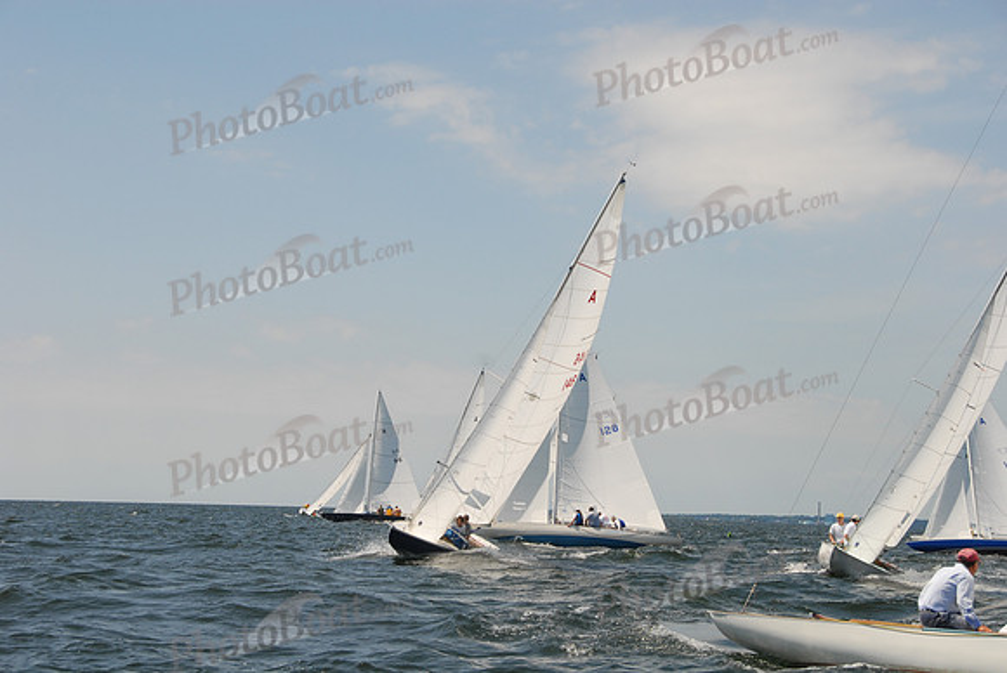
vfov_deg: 18.2
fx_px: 2100
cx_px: 504
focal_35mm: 75
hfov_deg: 27.0
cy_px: 336
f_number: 8
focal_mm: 50
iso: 200
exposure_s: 1/500
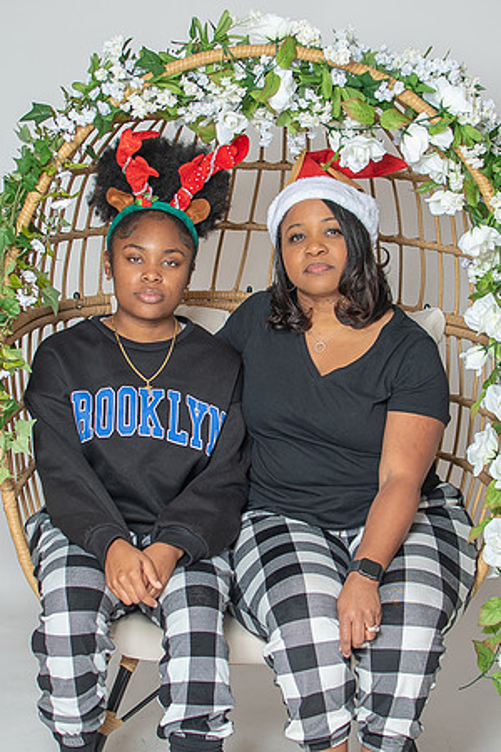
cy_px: 343
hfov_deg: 16.1
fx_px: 1769
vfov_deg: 24.0
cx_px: 276
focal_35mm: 85
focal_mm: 35
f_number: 3.2
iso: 100
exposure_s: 1/250
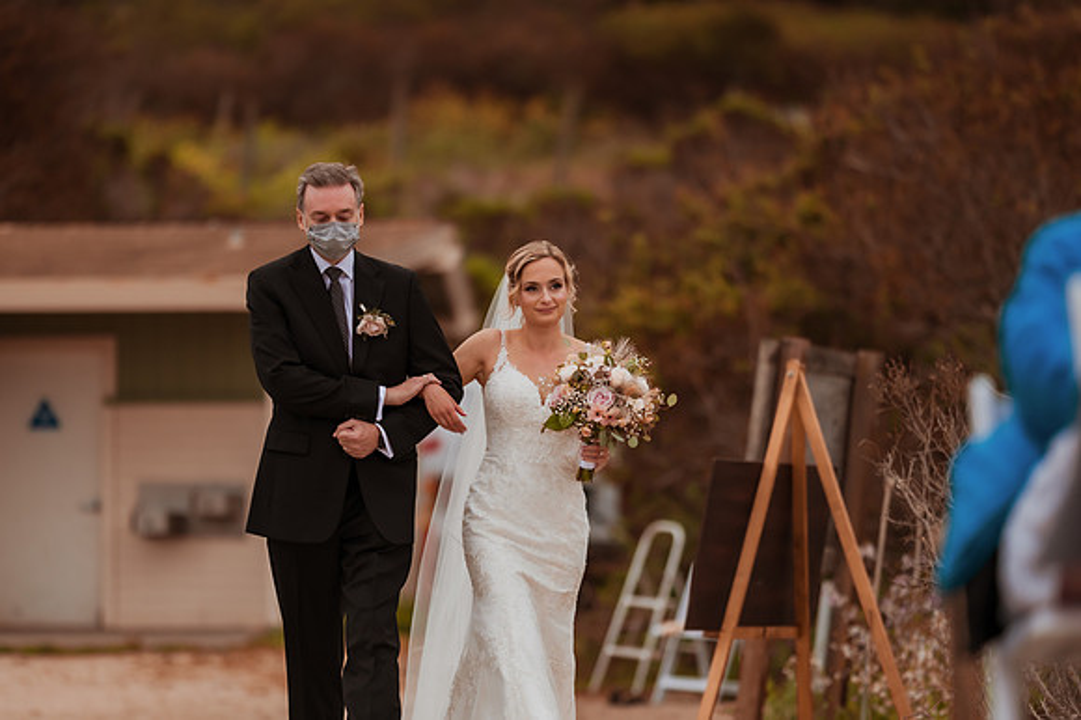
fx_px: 4703
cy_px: 397
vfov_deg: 8.7
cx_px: 566
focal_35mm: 157
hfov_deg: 13.1
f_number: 1.8
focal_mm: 135
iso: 500
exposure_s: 1/3200
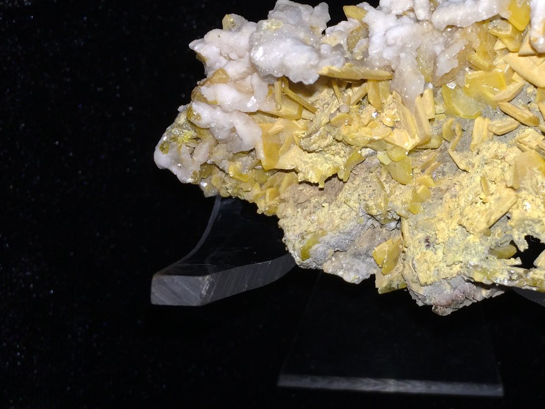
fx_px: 787
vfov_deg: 29.0
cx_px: 449
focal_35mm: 50
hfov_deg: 36.7
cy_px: 160
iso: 32
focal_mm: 4.12
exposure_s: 1/342
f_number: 2.2
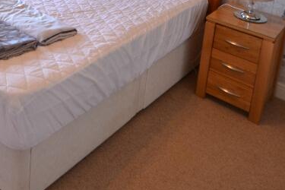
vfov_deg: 27.2
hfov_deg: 44.6
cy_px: -58
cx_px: 49
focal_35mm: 41
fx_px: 325
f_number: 4
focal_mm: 10
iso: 400
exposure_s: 1/60
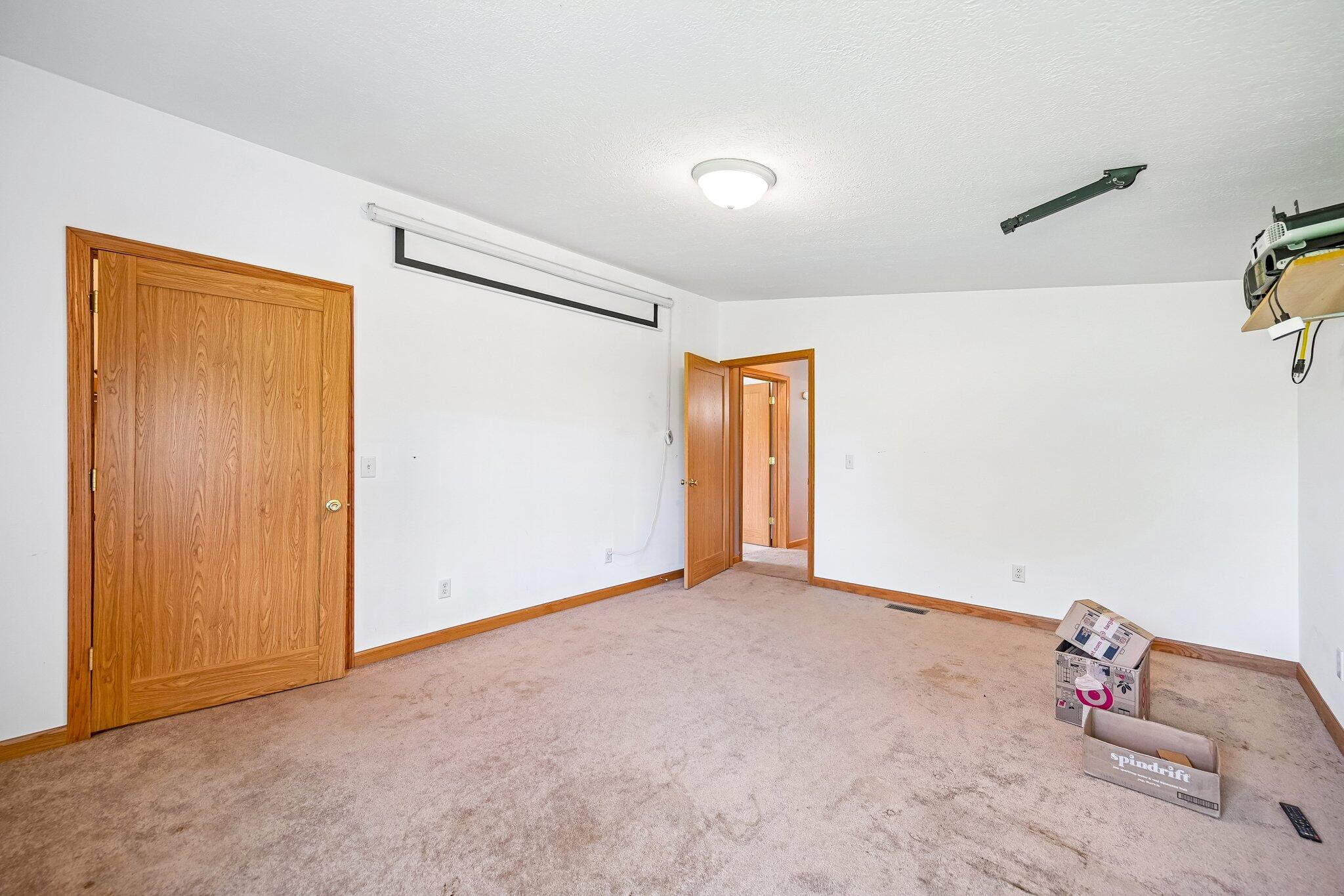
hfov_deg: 104.3
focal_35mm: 14
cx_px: 672
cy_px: 448
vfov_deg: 81.2
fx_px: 523
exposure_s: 1/20
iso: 400
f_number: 4
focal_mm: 14
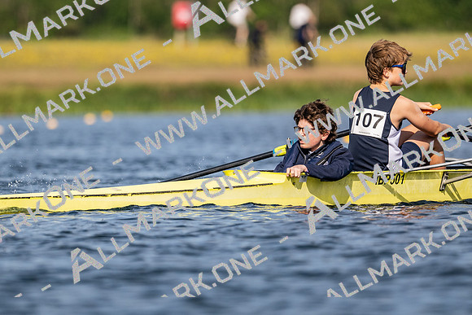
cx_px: 236
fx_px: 7872
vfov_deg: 2.3
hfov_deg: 3.4
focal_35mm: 600
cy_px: 158
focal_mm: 400
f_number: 4.5
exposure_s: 1/2500
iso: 200
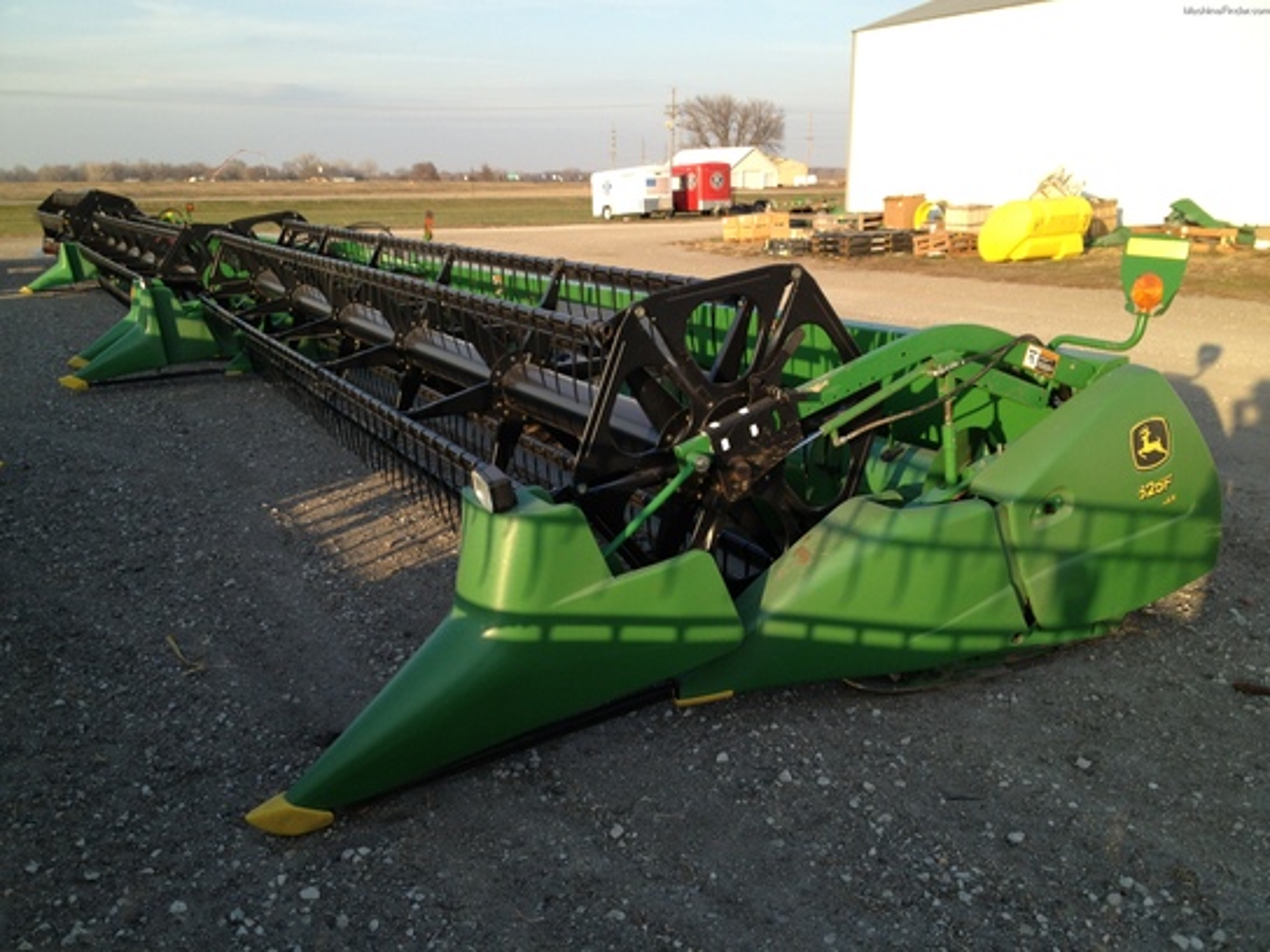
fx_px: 1284
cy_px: 476
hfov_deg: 52.6
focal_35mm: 35
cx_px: 635
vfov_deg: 40.7
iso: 50
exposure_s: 1/521
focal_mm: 4.28
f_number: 2.4
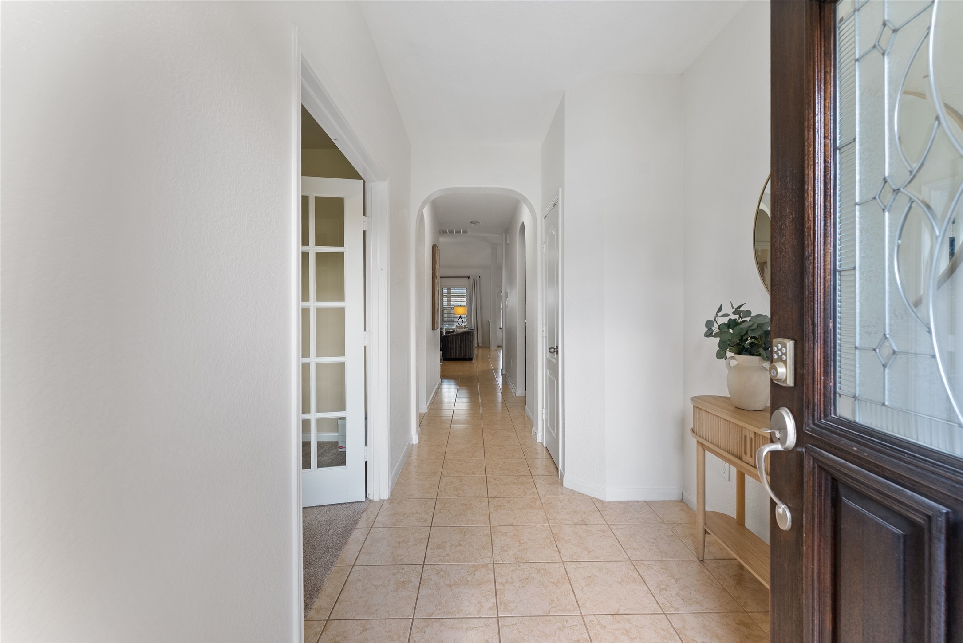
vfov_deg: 81.3
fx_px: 375
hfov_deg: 104.2
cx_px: 482
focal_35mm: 14
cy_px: 322
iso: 800
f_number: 8
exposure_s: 1/20
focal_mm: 14
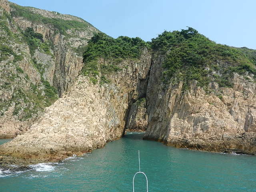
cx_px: 128
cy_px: 96
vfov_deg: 48.2
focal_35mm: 29
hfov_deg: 61.7
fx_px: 214
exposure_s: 1/1250
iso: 160
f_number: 3.6
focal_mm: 5.1
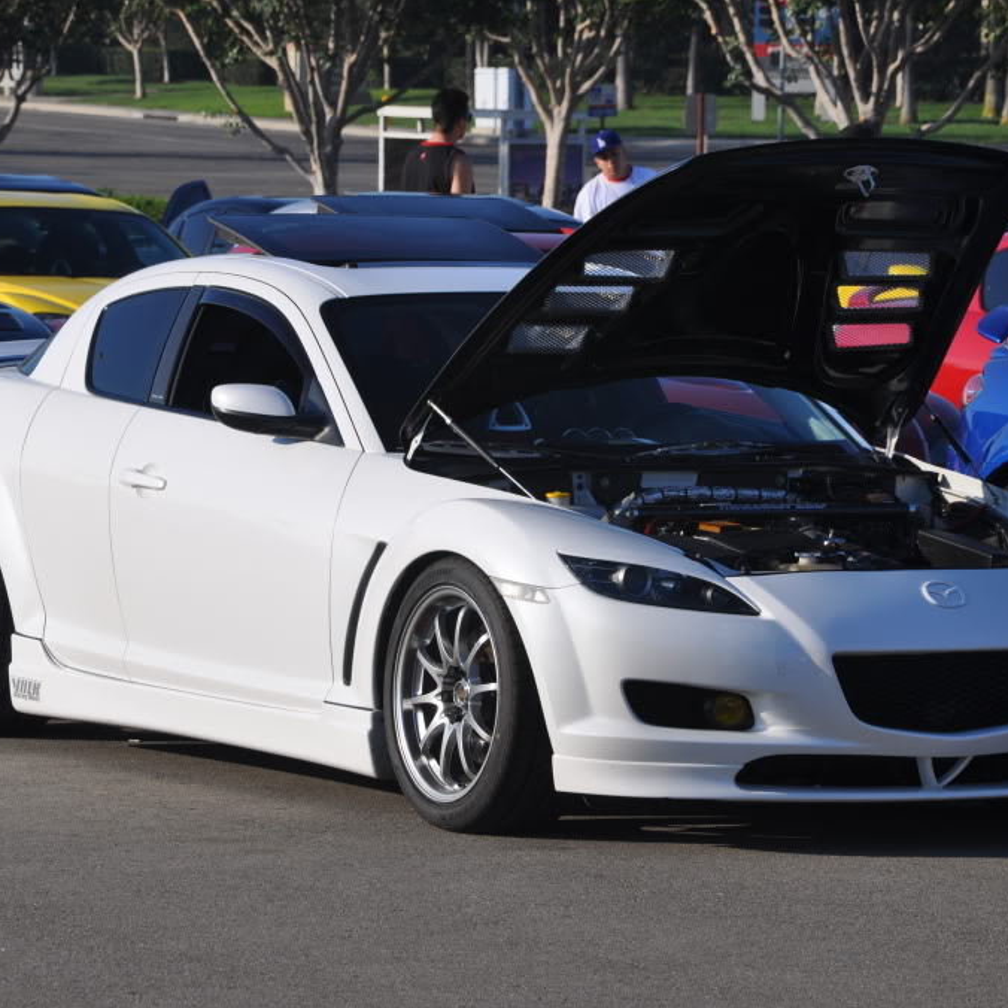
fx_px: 6676
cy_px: 504
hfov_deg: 8.6
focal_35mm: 203
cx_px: 501
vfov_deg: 8.6
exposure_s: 1/400
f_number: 10
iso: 200
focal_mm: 105
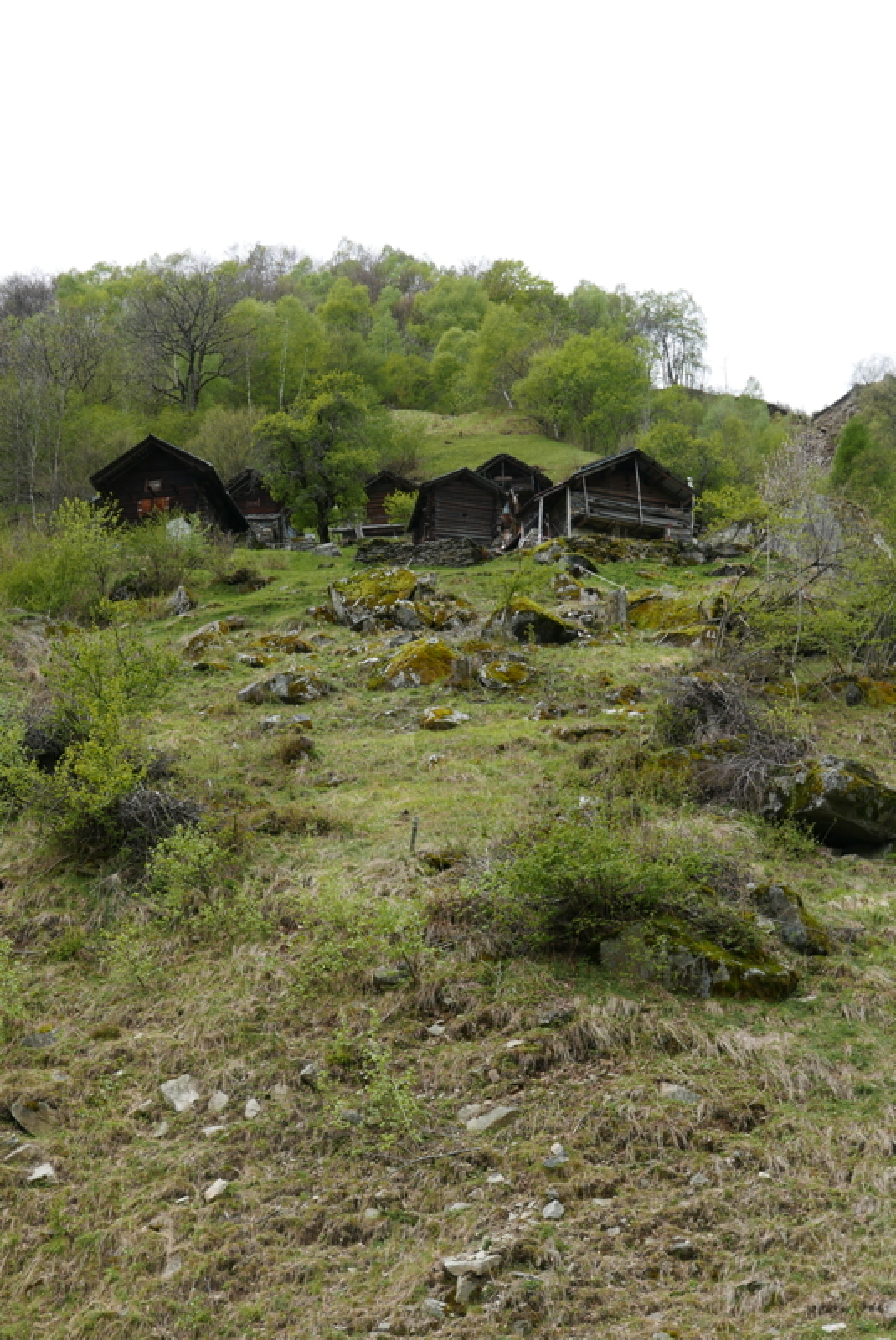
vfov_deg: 39.6
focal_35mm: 50
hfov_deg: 27.0
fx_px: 1862
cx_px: 448
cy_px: 670
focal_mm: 22.7
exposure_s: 1/320
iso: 200
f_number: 5.6
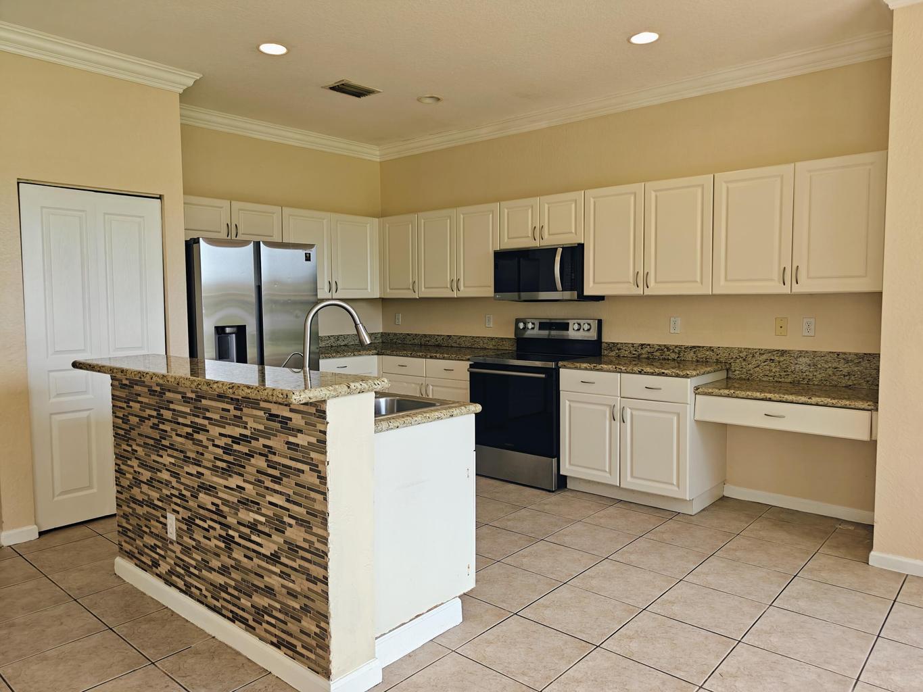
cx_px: 462
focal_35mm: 24
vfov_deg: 56.8
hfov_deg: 71.6
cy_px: 346
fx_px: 640
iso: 125
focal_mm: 5.59
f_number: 1.8
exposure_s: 1/160
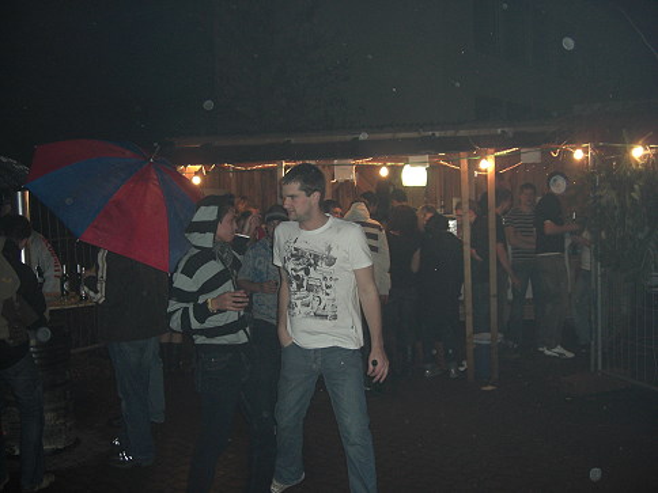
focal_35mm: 38
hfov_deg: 49.0
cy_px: 246
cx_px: 329
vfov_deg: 37.7
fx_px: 722
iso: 200
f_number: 2.8
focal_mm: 7.9
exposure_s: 1/60
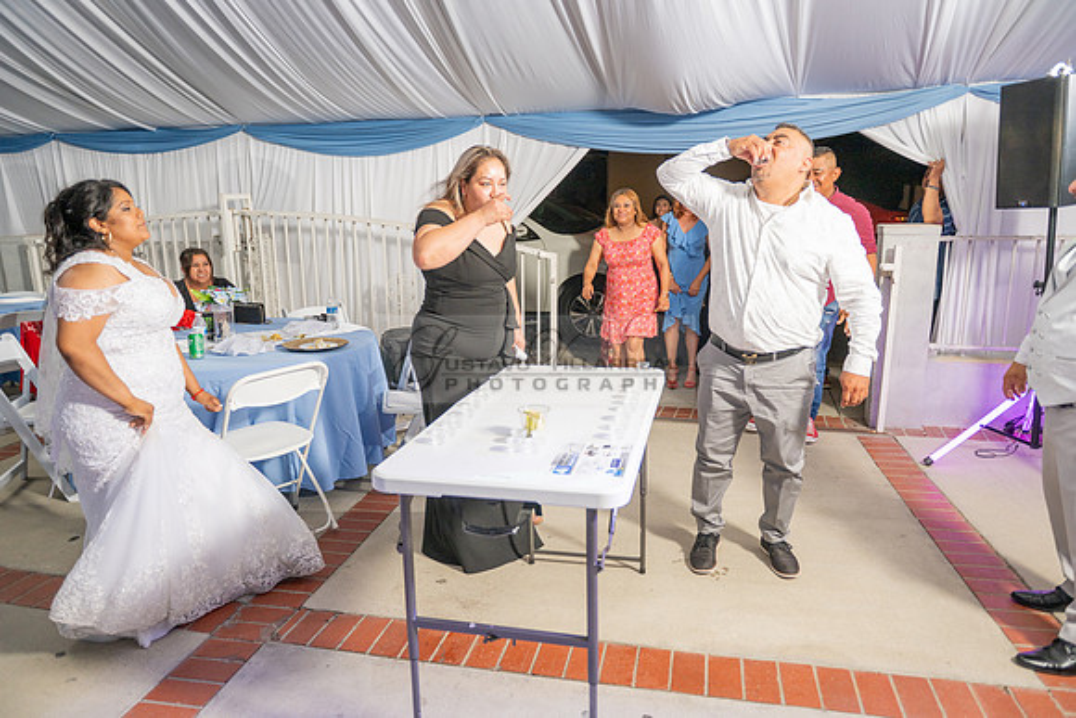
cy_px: 359
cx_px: 538
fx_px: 717
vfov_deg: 53.2
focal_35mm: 24
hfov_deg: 73.7
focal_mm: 24
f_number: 2.8
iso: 250
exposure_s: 1/125
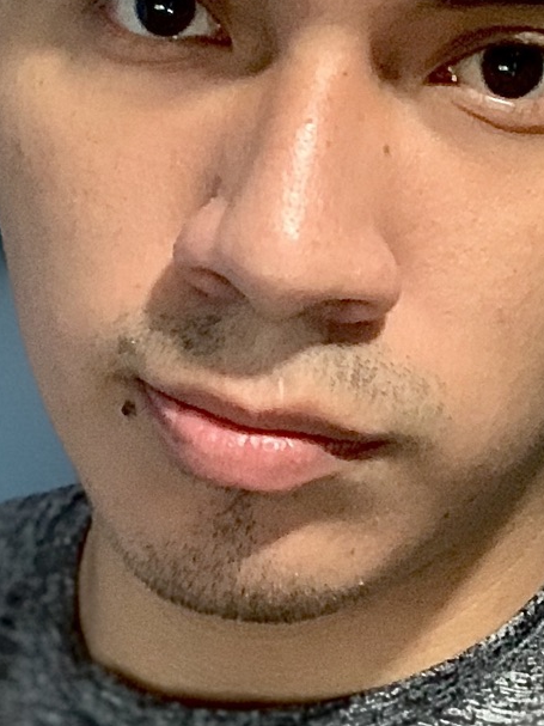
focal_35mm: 108
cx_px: 129
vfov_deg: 18.1
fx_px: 2264
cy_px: 538
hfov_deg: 13.6
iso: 250
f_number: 2.2
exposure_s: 1/30
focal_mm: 2.87
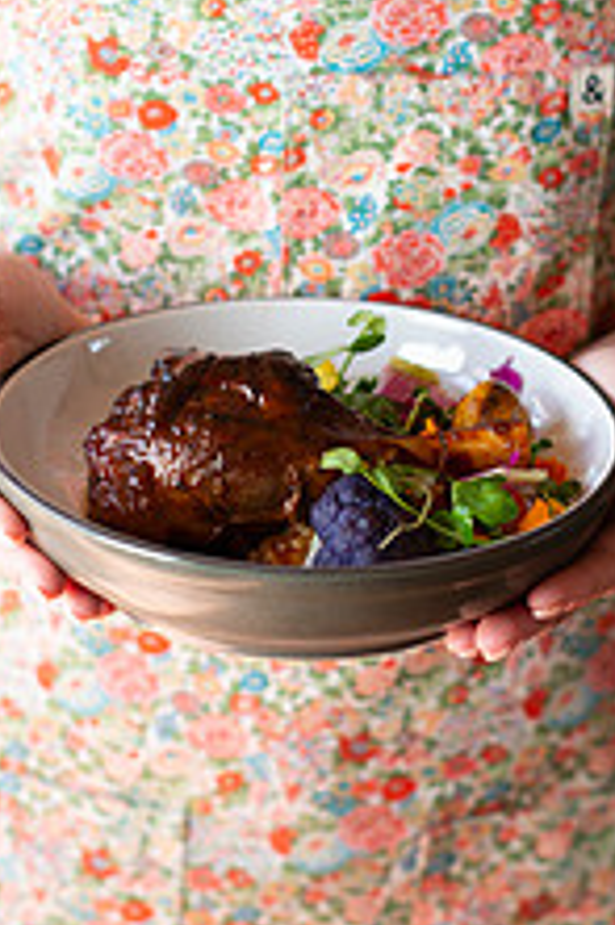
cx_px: 331
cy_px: 356
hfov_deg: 13.4
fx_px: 2618
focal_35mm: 102
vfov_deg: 20.0
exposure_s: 1/200
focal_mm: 50
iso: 200
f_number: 2.8
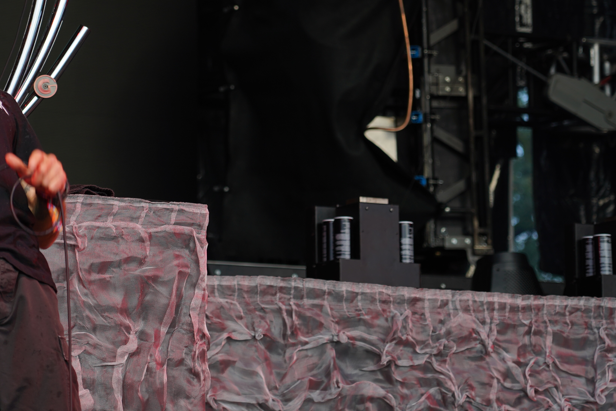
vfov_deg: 7.1
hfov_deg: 10.7
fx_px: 3285
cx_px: 193
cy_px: 79
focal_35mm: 192
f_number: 4
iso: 200
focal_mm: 105
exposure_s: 1/125
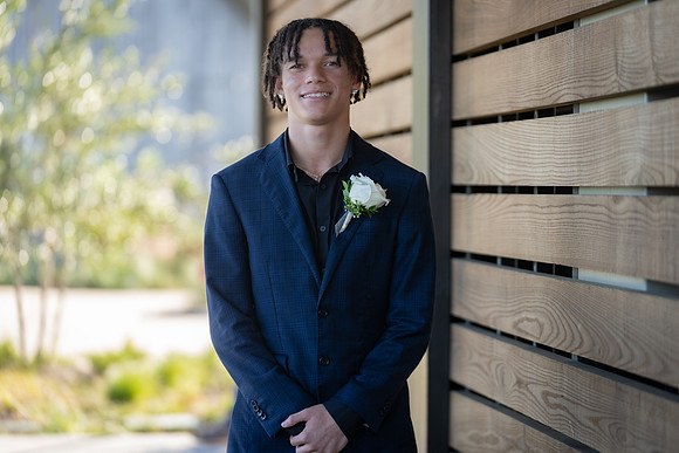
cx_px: 340
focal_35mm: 138
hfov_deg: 14.9
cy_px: 226
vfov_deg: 10.0
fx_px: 2597
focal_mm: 133
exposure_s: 1/320
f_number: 2.8
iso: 200
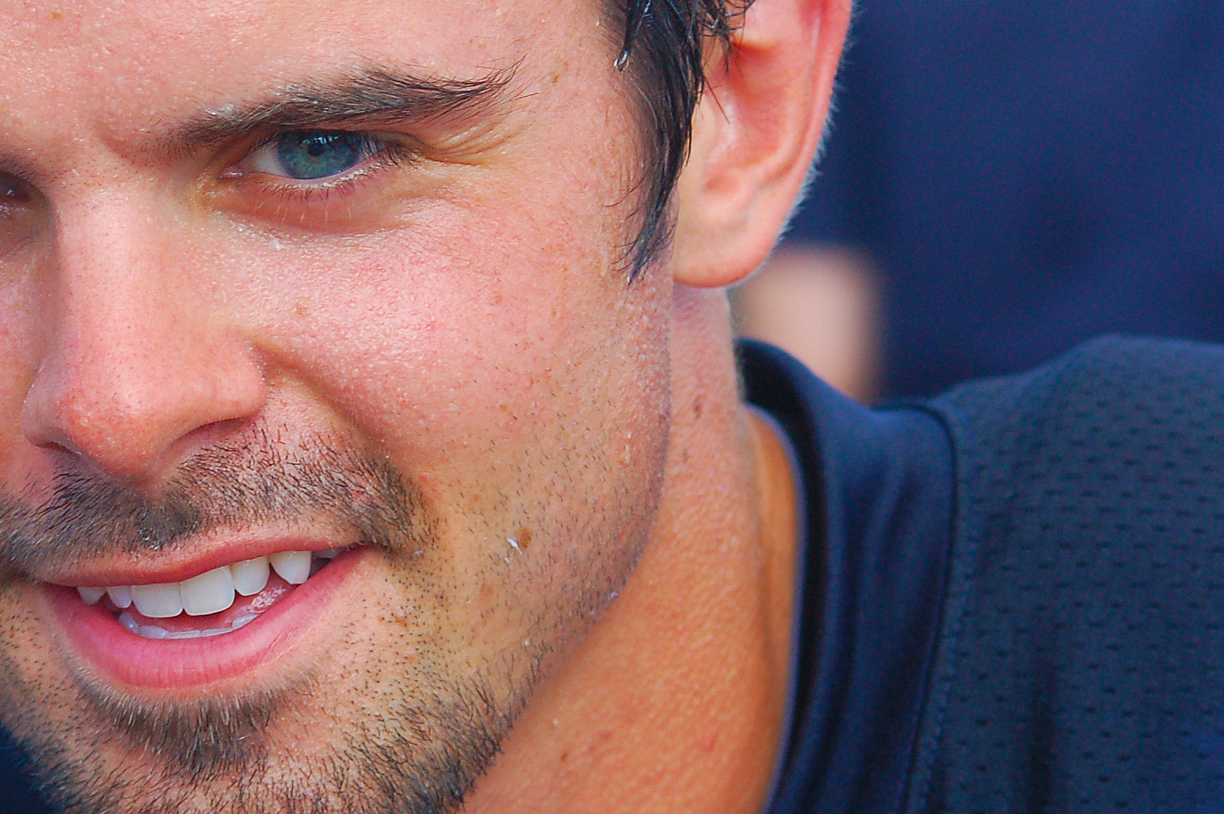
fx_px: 6862
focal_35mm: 202
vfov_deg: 6.8
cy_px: 276
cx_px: 387
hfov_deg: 10.2
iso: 400
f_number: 5.6
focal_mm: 70
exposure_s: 1/500
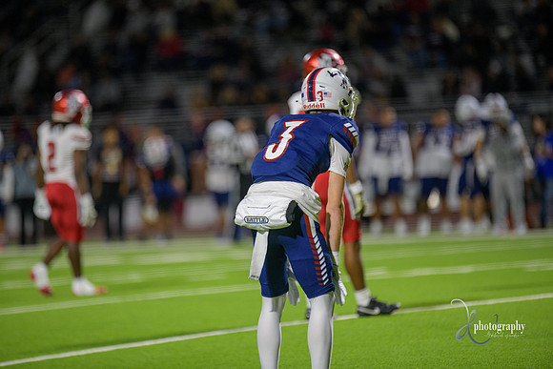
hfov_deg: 6.9
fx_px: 4609
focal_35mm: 300
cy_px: 184
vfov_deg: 4.6
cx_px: 276
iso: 1250
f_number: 2.8
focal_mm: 300
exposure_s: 1/250
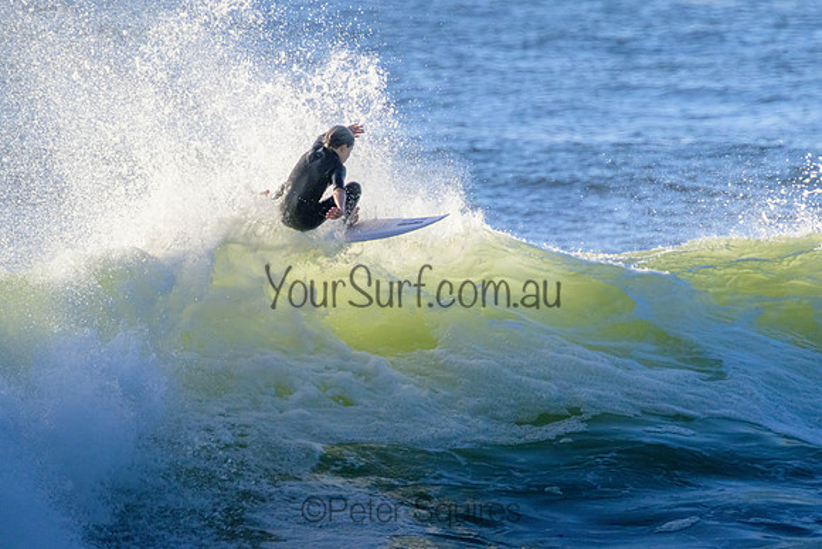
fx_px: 25076
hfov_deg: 1.9
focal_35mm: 1098
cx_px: 539
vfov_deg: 1.3
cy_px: 205
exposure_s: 1/2000
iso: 1400
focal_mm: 800
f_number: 11
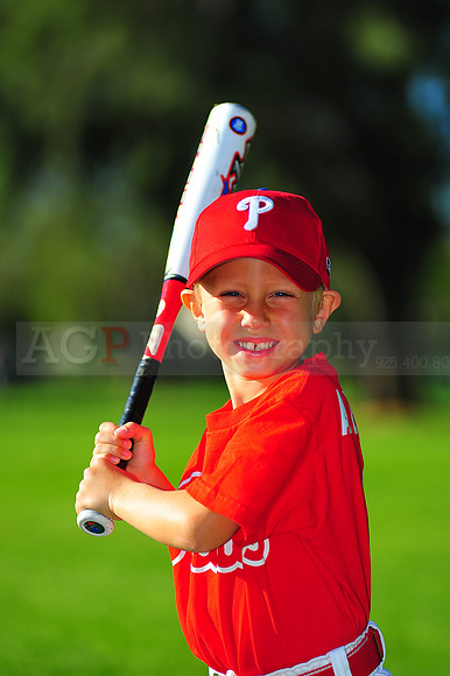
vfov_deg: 11.4
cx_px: 225
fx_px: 3379
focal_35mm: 180
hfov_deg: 7.6
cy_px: 338
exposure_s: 1/1600
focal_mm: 180
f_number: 4
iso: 200
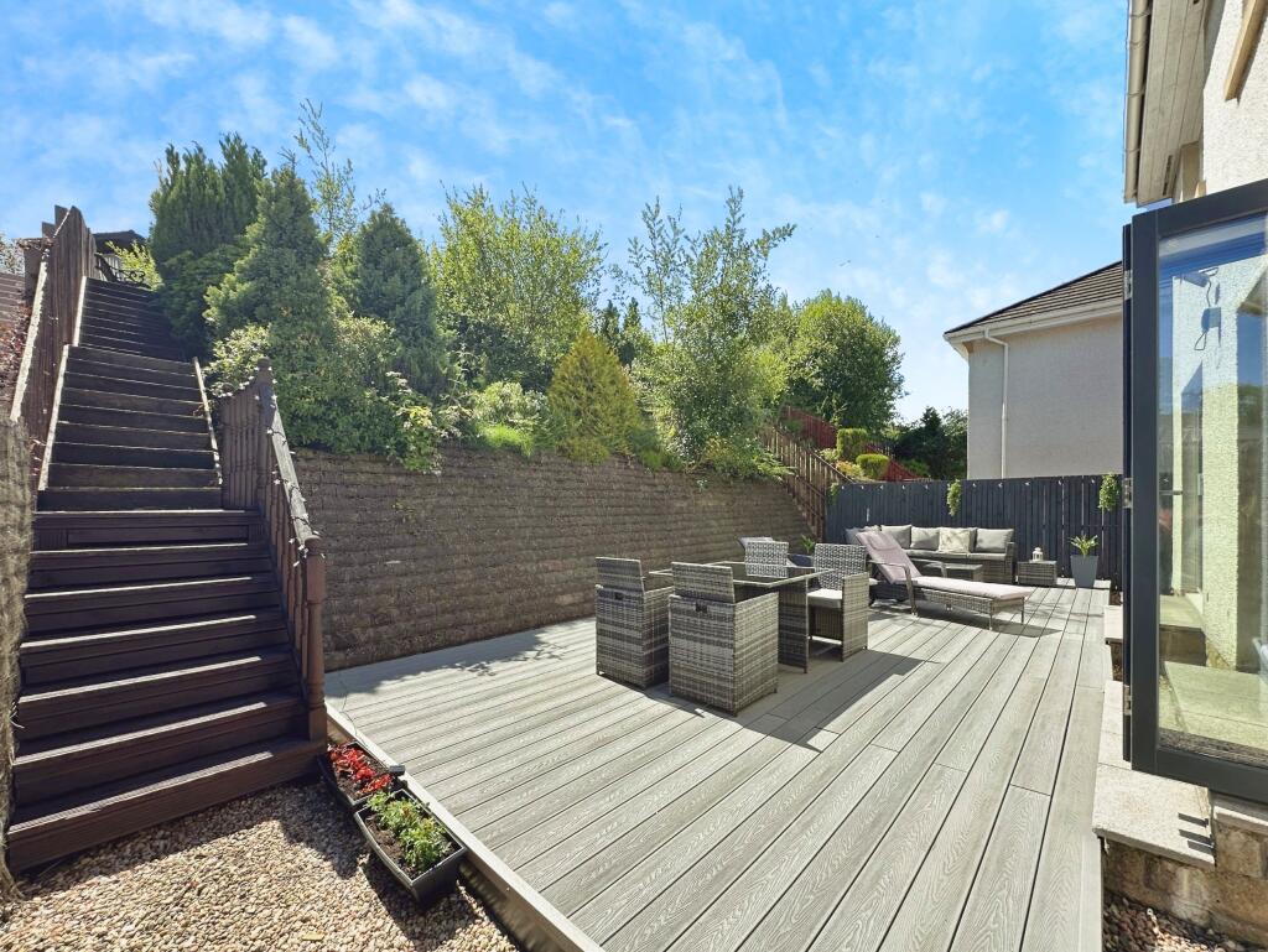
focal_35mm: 14
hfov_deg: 102.0
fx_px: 513
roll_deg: +0.9
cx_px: 634
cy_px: 476
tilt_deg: +1.3
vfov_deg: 85.7
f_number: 2.2
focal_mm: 2.22
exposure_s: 1/651
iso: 40
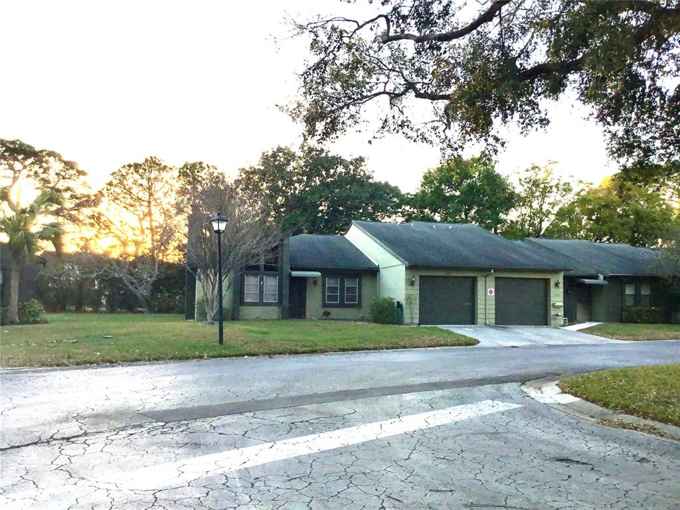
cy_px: 255
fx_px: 609
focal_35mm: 31
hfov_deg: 58.4
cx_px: 340
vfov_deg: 45.4
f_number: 2.4
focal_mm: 3.3
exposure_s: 1/272
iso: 25
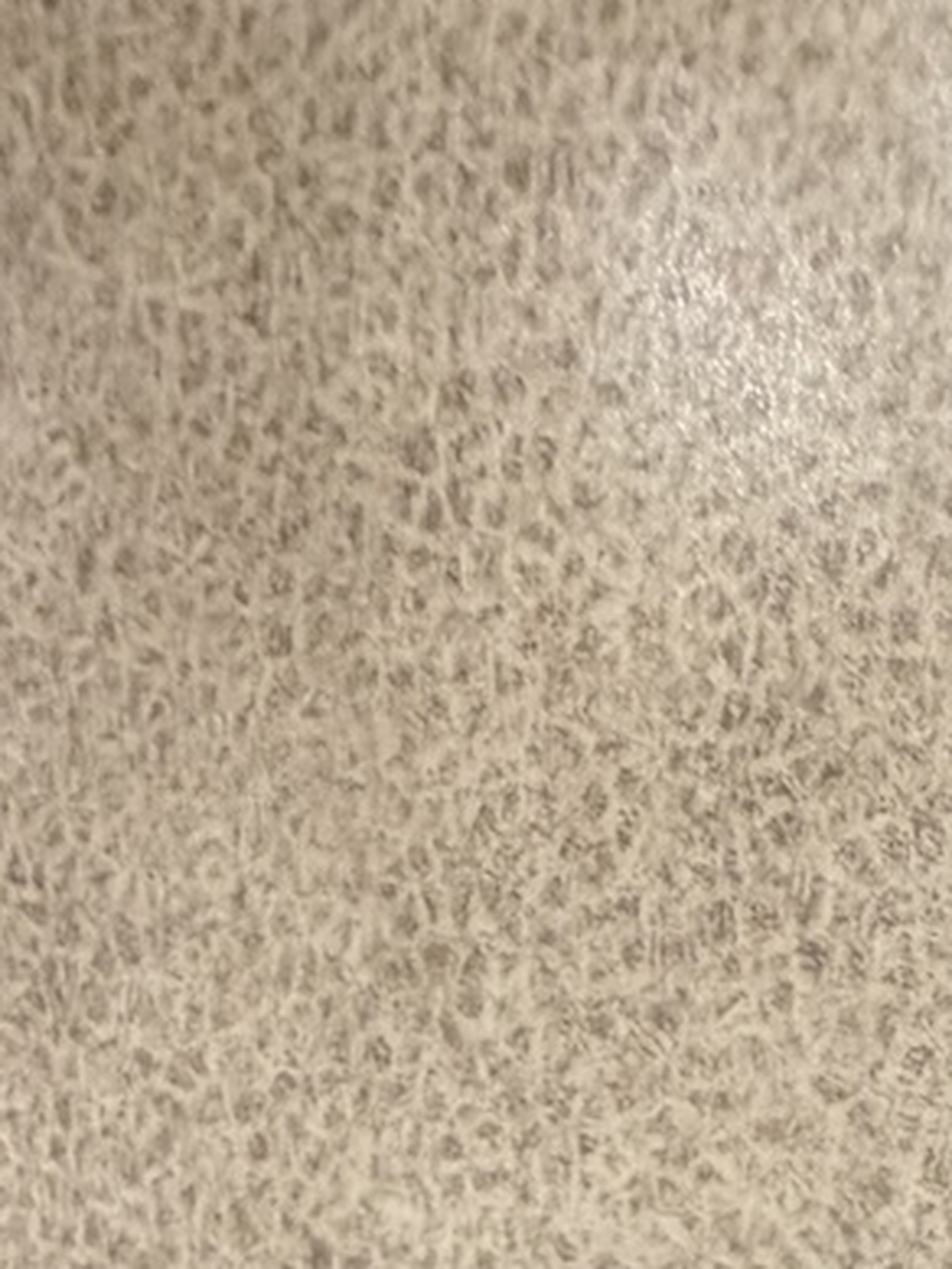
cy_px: 1734
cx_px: 910
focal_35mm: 48
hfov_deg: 28.7
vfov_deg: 29.8
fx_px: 1759
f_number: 2.2
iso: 320
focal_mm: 2.22
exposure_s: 1/66
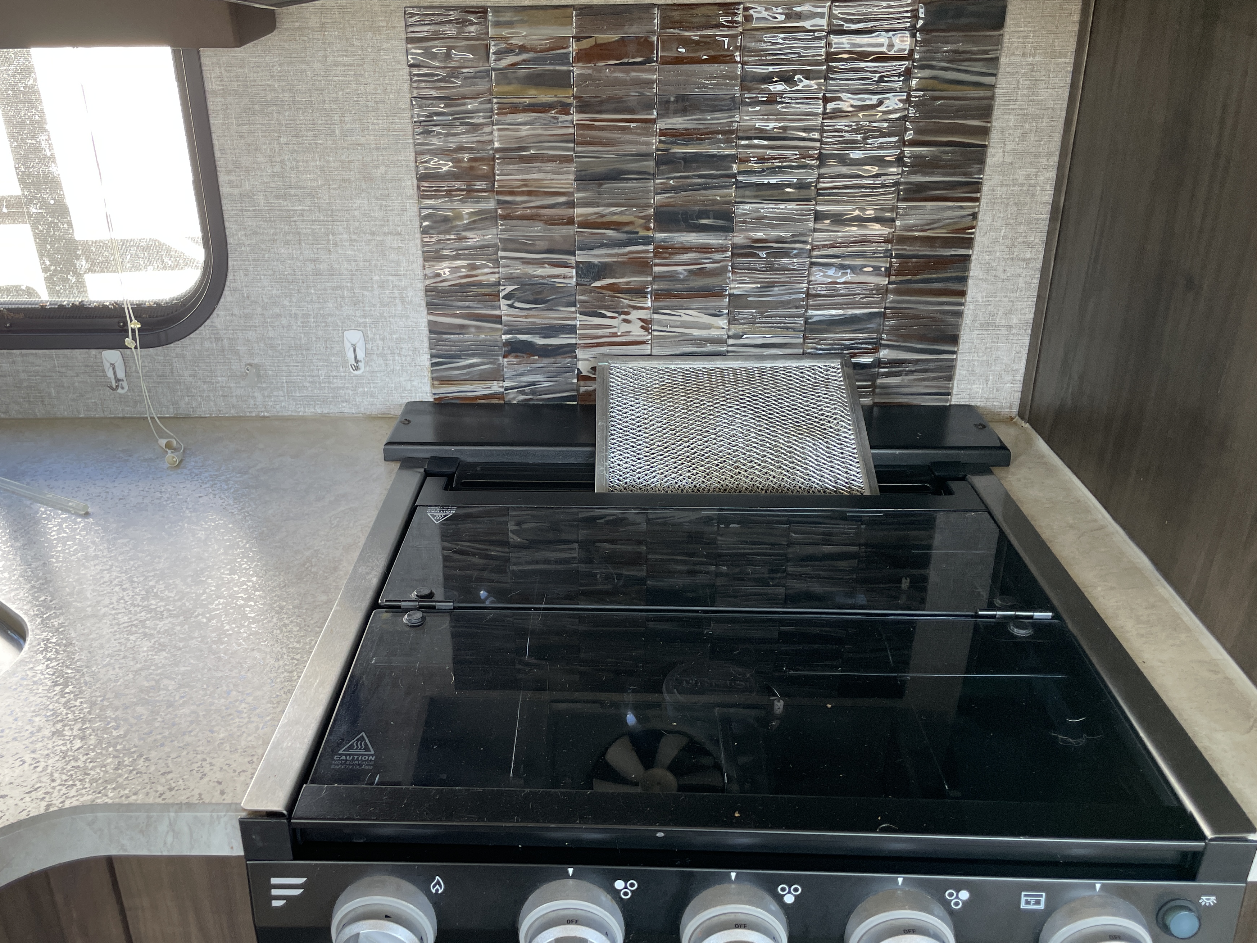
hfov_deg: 59.9
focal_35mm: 30
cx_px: 582
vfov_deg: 46.8
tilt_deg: -24.6
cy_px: 493
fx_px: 1089
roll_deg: +2.5
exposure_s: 1/121
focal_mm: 4.2
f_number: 1.6
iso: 100
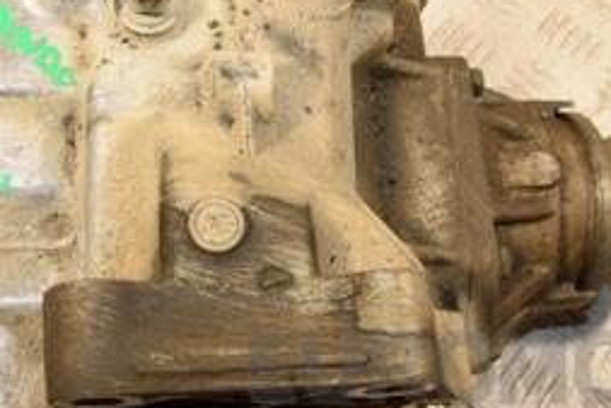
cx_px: 203
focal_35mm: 64
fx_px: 1087
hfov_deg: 31.2
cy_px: 46
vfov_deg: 20.9
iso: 800
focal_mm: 18
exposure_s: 1/200
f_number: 7.1
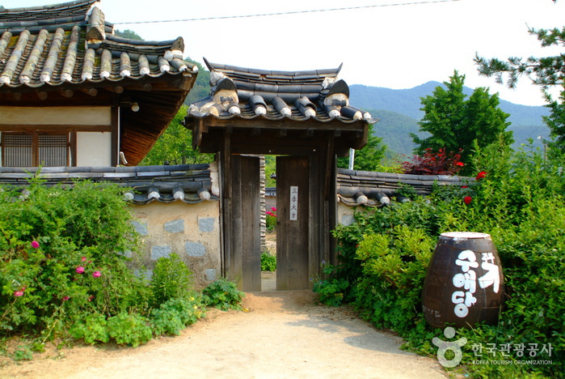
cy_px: 190
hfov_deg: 46.3
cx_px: 282
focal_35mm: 42
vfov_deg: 32.0
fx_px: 660
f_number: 3.5
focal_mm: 28
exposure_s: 1/500
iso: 100
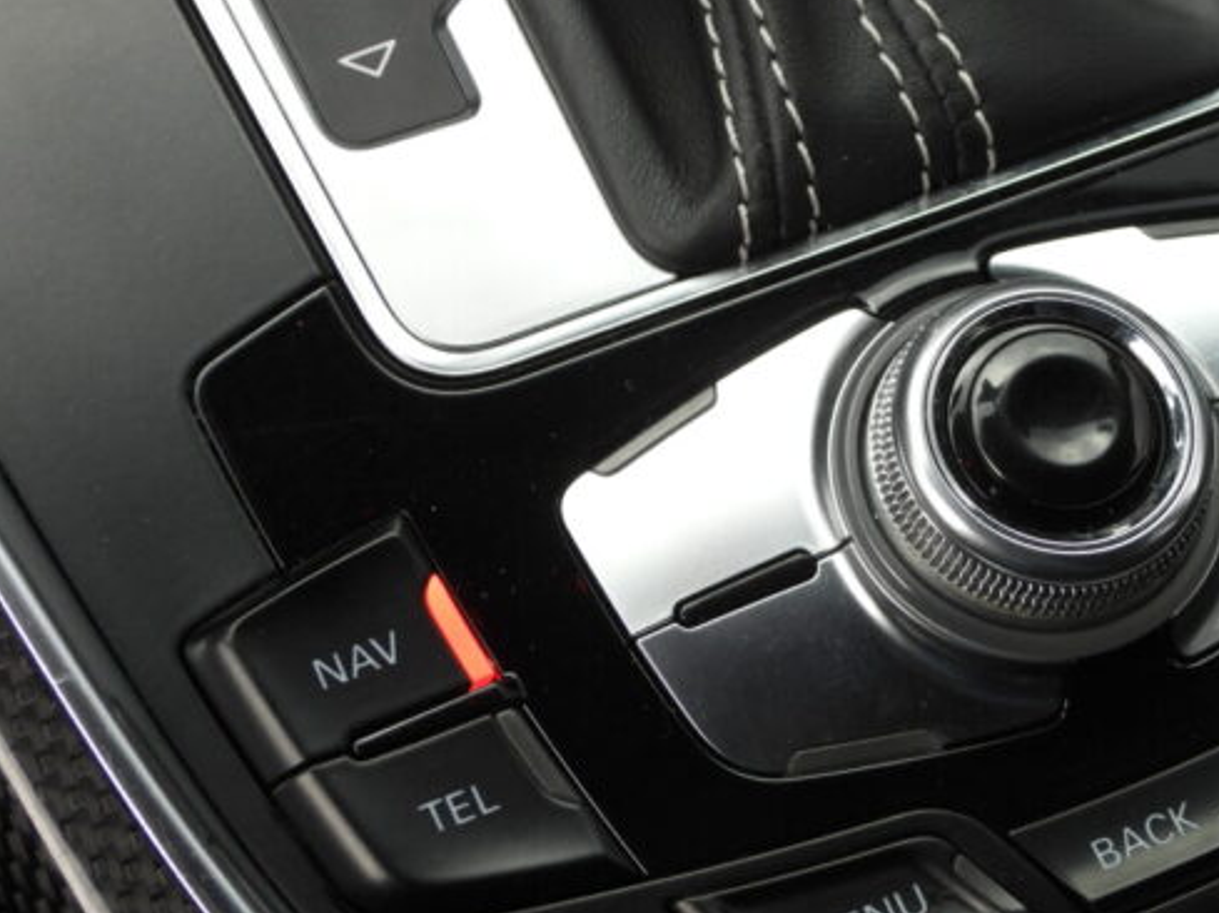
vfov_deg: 14.5
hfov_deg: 19.2
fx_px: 3589
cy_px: 447
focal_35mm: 102
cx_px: 877
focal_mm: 12.6
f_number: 3.5
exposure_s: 1/100
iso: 100
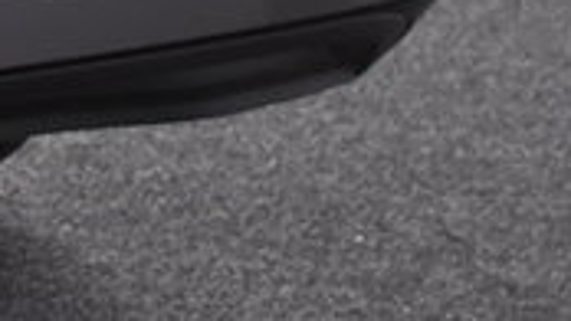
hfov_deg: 6.4
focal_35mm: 315
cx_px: -971
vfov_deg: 3.8
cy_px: -575
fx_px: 4771
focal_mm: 34
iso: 1600
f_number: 4.5
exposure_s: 1/80
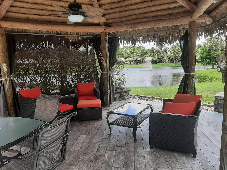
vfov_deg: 53.1
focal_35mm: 26
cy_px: 85
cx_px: 114
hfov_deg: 67.3
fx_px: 170
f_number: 1.7
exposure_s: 1/634
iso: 40
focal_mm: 3.93
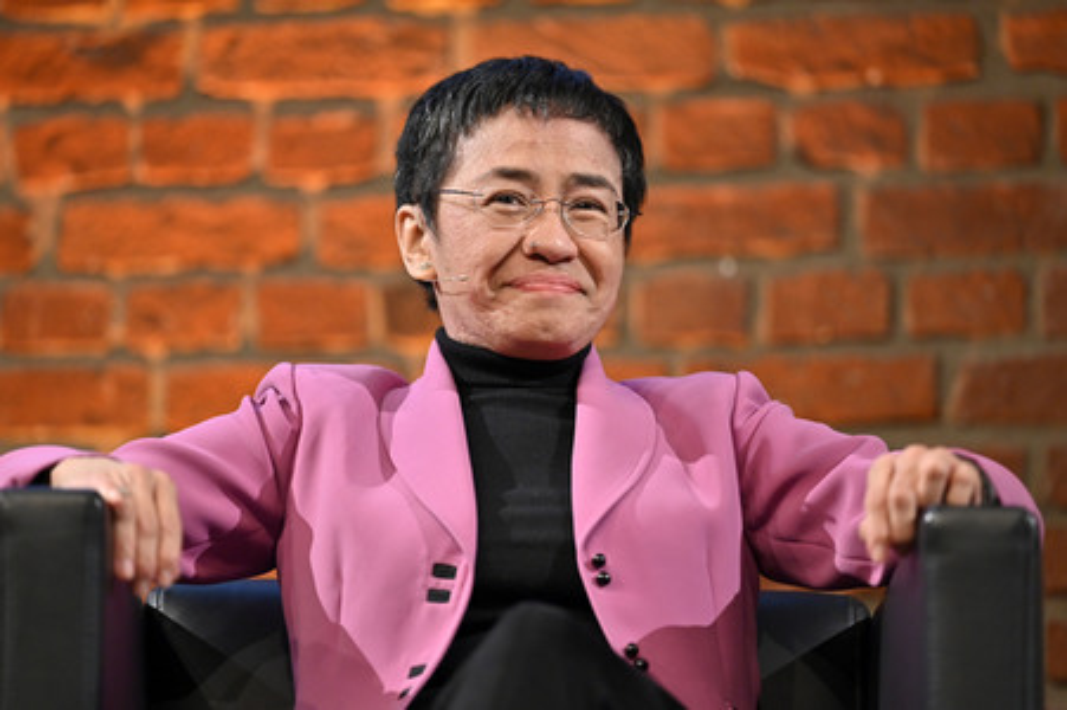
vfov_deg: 6.9
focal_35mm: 200
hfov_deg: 10.3
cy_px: 355
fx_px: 5923
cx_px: 534
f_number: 2.8
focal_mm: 200
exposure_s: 1/250
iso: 2500
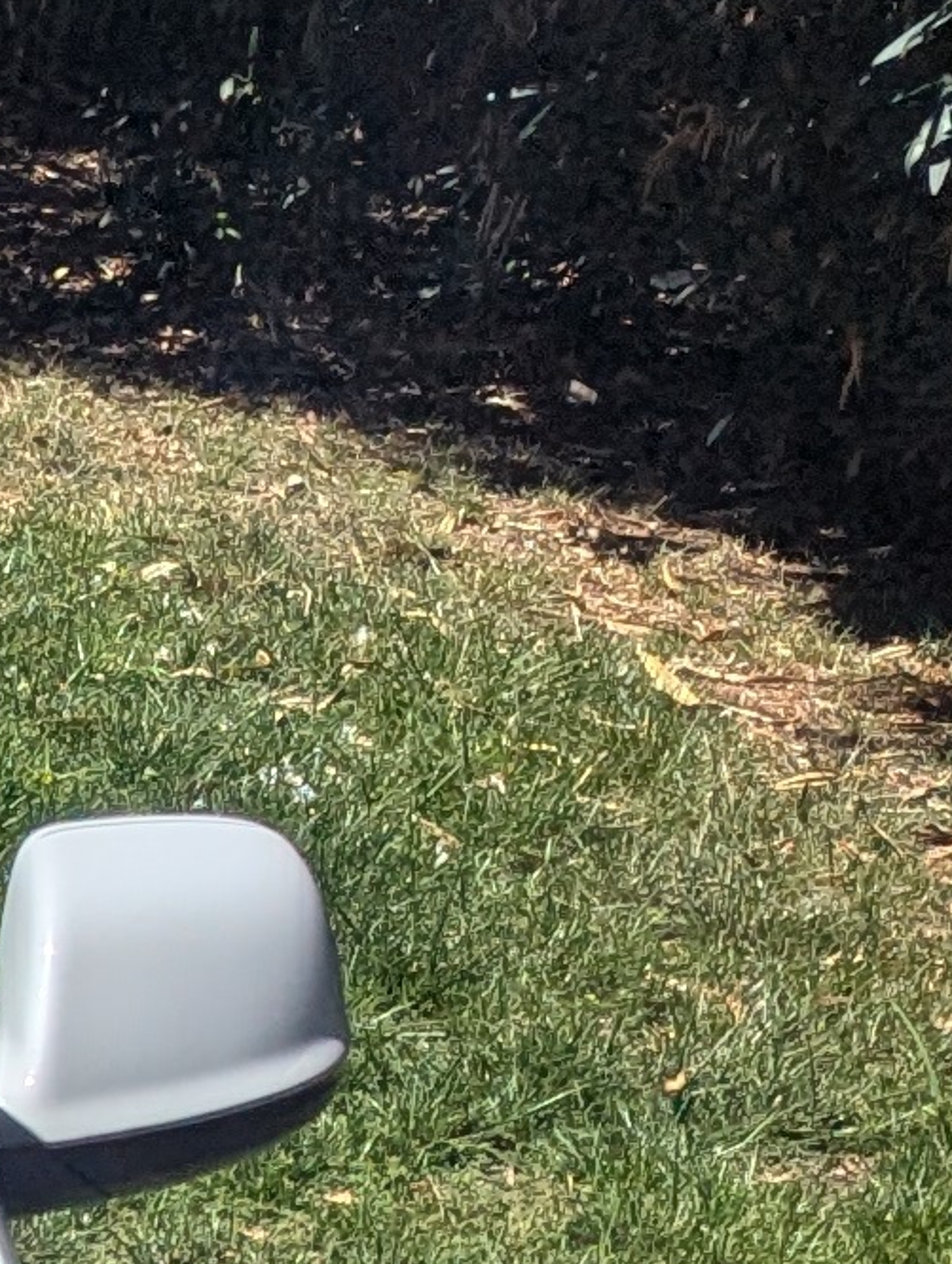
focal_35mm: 147
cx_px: -1481
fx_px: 5373
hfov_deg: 9.0
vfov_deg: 12.4
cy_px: 2184
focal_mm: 6.81
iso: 65
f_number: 1.85
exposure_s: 1/5952
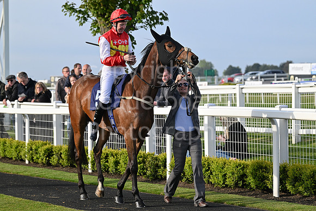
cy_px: 106
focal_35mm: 135
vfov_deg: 10.2
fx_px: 1185
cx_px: 158
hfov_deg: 15.2
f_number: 5.6
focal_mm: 135
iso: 1000
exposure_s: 1/3200
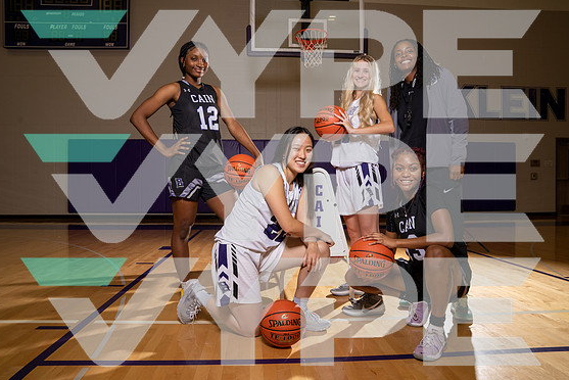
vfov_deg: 51.3
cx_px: 284
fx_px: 395
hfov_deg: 71.5
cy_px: 188
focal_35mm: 25
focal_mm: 24
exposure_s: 1/200
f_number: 8
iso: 320
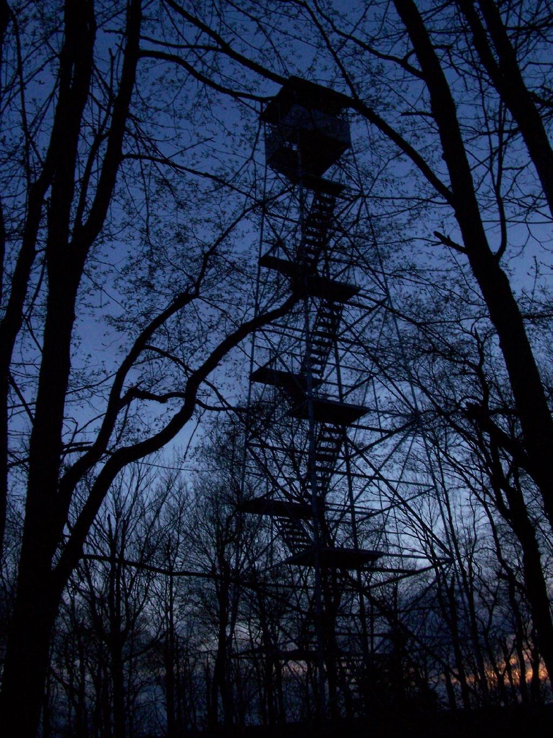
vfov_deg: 49.0
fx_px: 809
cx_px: 276
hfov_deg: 37.7
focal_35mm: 38
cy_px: 369
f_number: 8
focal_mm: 6.3
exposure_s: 1/60
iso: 400
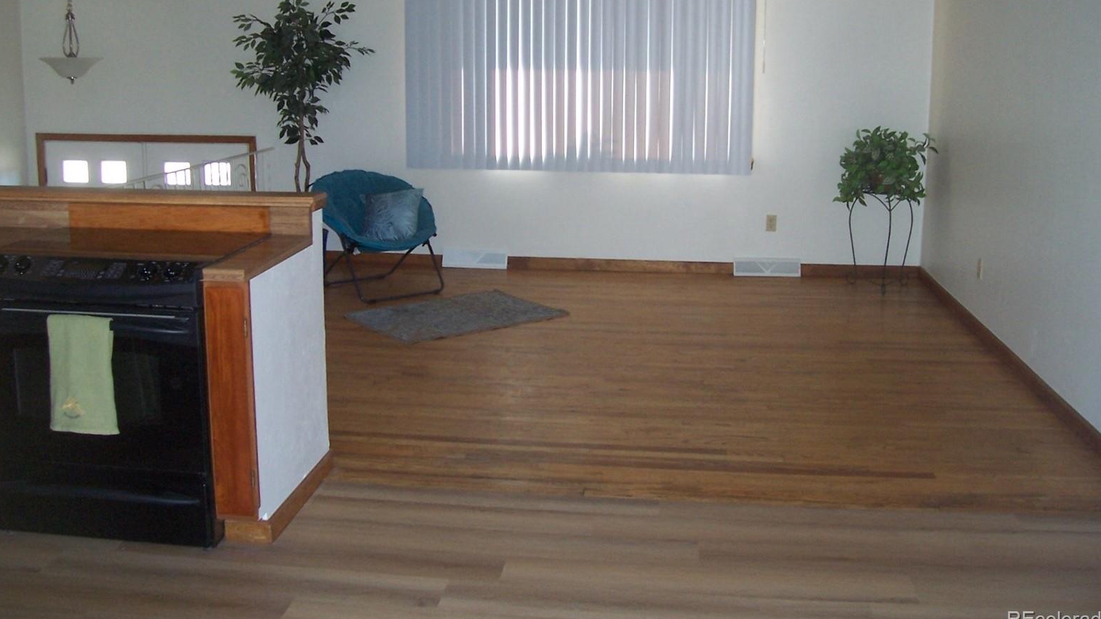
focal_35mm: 38
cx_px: 557
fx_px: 1109
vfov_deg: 31.0
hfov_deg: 52.8
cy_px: 210
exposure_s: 1/60
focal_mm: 5.6
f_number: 2.7
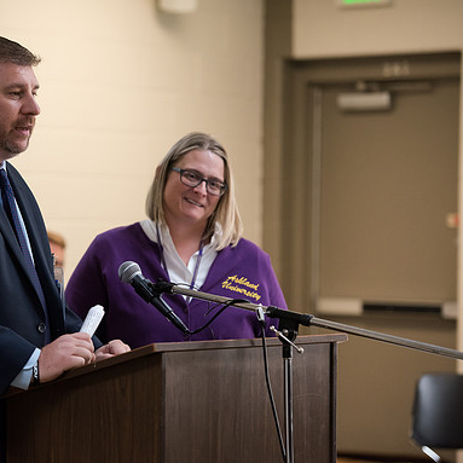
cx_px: 116
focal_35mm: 157
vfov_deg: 11.1
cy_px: 232
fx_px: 2376
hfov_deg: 11.1
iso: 2500
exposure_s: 1/200
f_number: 4
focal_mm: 122
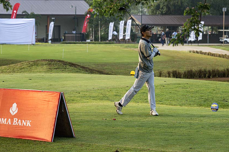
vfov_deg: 9.6
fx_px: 909
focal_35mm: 143
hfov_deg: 14.4
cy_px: 74
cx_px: 107
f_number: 5.6
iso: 4000
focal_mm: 125
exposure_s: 1/2500
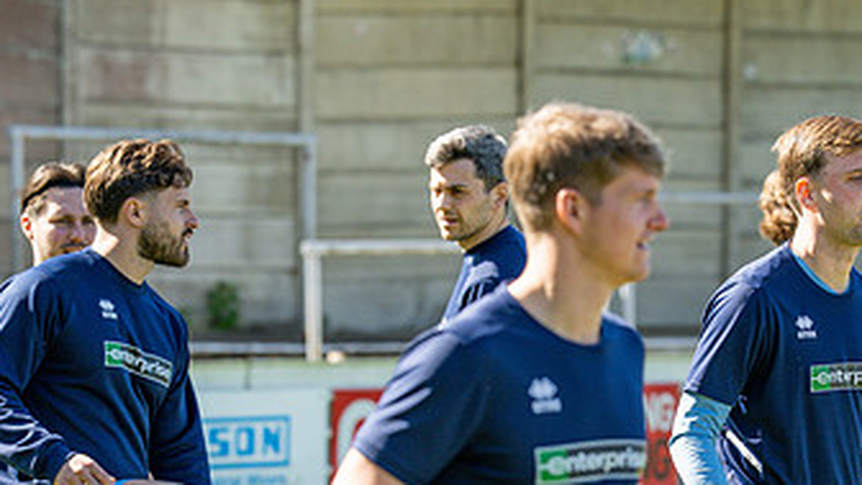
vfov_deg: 4.3
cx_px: 666
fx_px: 6491
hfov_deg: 7.6
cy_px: 544
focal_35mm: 284
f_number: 4
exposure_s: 1/1250
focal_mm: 135
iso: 200
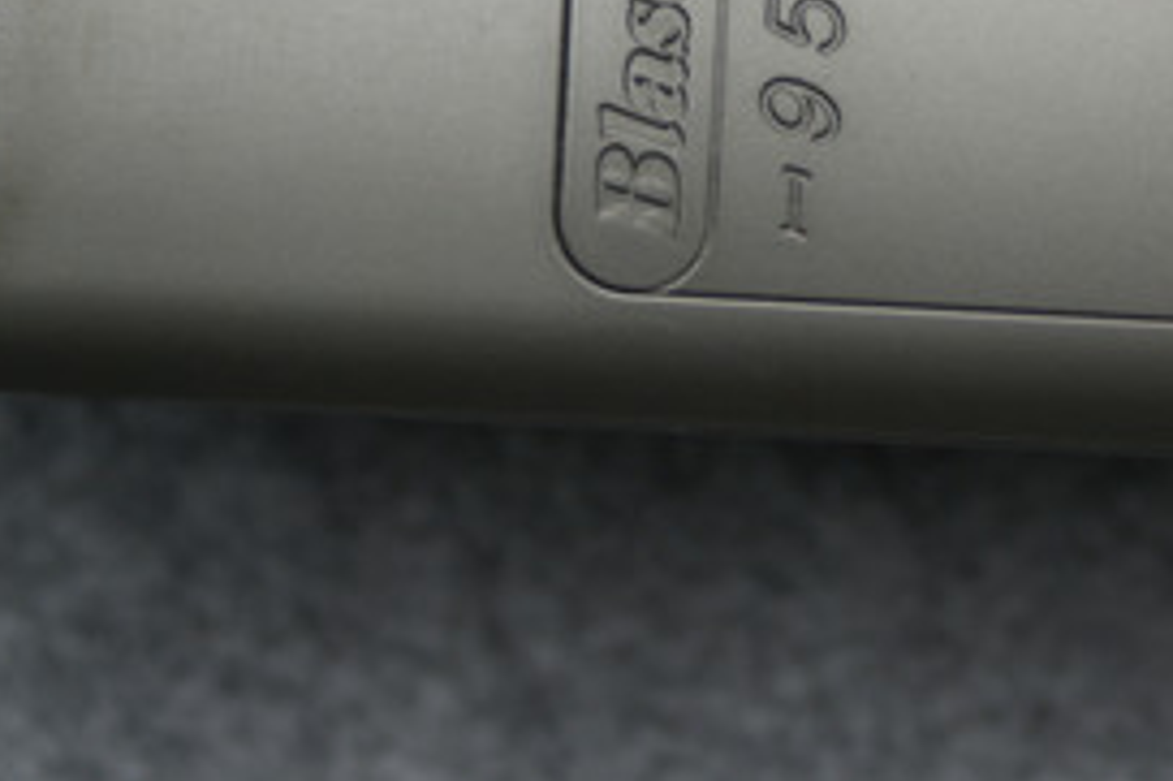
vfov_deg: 7.1
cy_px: 71
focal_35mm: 193
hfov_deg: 10.6
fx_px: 6285
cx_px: 988
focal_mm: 70
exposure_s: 1/125
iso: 100
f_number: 5.6
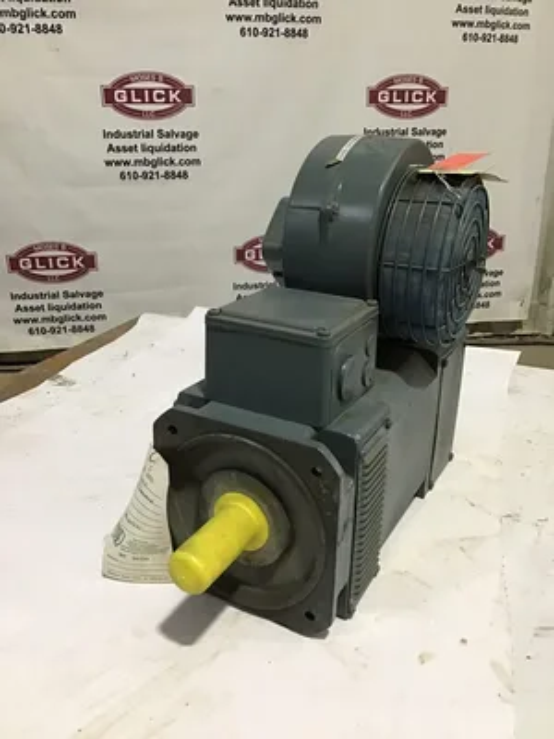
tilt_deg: -20.3
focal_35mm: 31
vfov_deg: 58.4
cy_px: 370
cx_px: 277
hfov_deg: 45.4
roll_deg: +0.0
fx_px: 662
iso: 200
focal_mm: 3.3
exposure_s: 1/30
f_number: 2.4
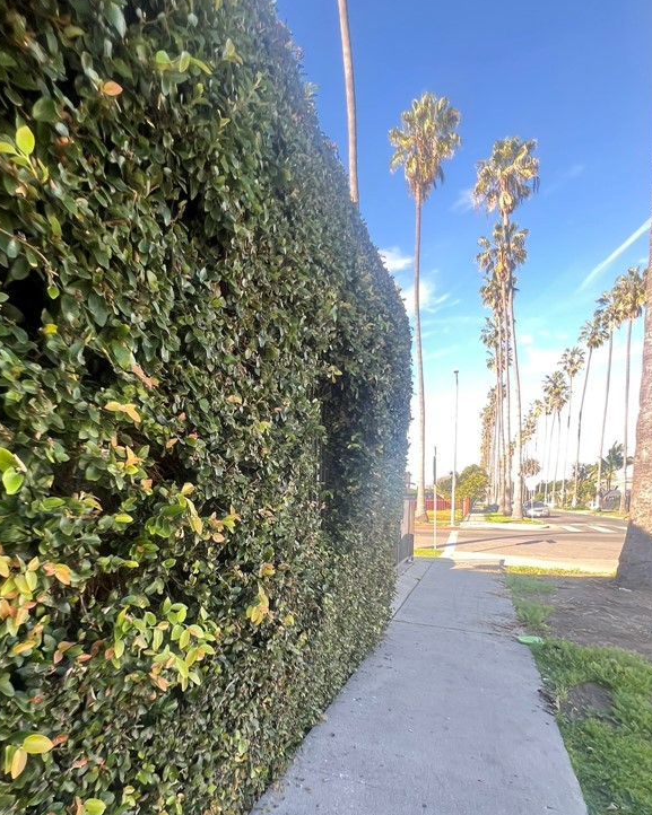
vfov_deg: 83.8
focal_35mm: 18
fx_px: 434
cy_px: 534
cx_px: 242
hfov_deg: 72.5
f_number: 1.8
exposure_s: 1/99
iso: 32
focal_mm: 1.57
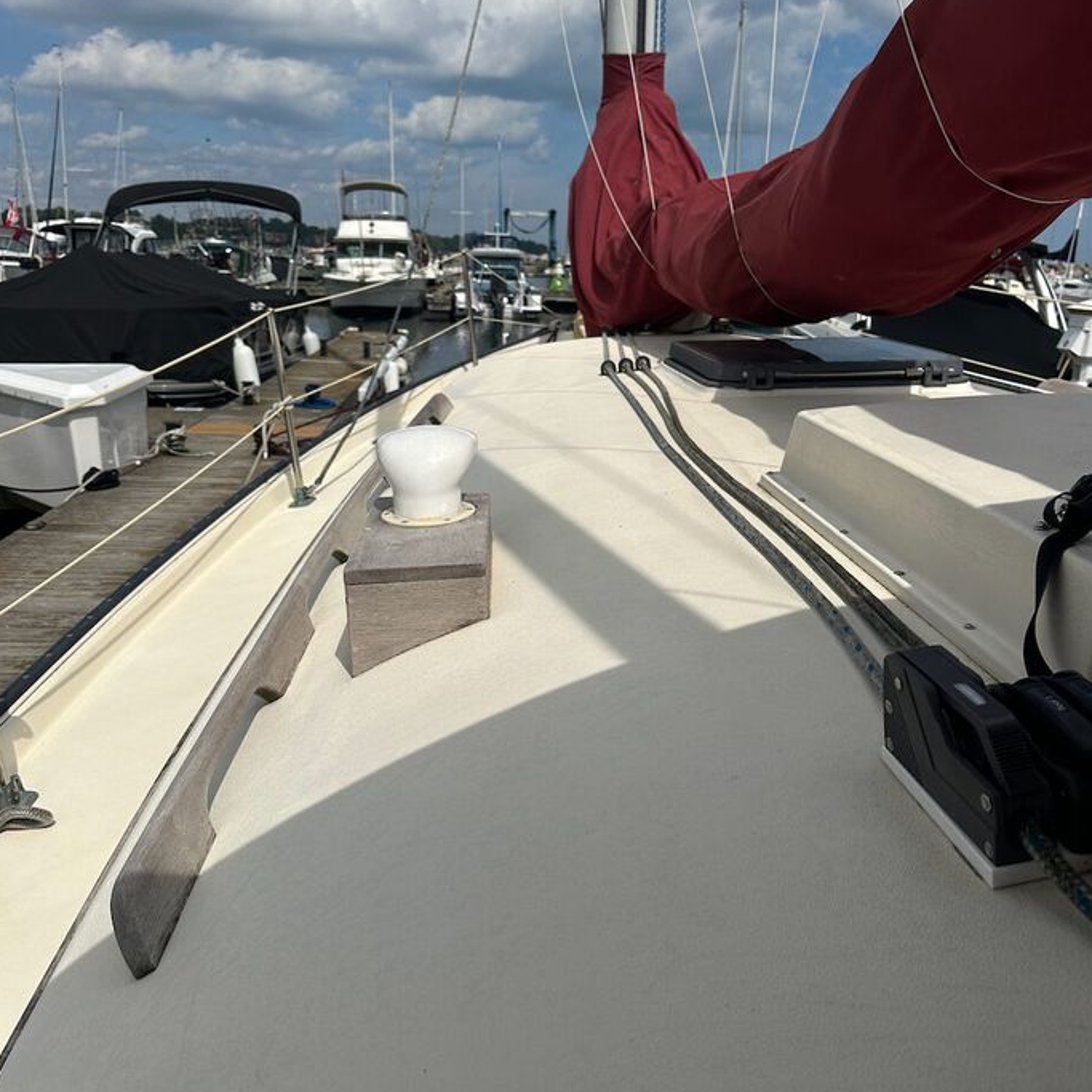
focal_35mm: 29
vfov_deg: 55.6
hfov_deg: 55.6
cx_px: 555
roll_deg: -1.6
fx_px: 1035
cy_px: 544
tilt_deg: -13.8
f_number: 1.78
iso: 80
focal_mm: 6.86
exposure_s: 1/12048
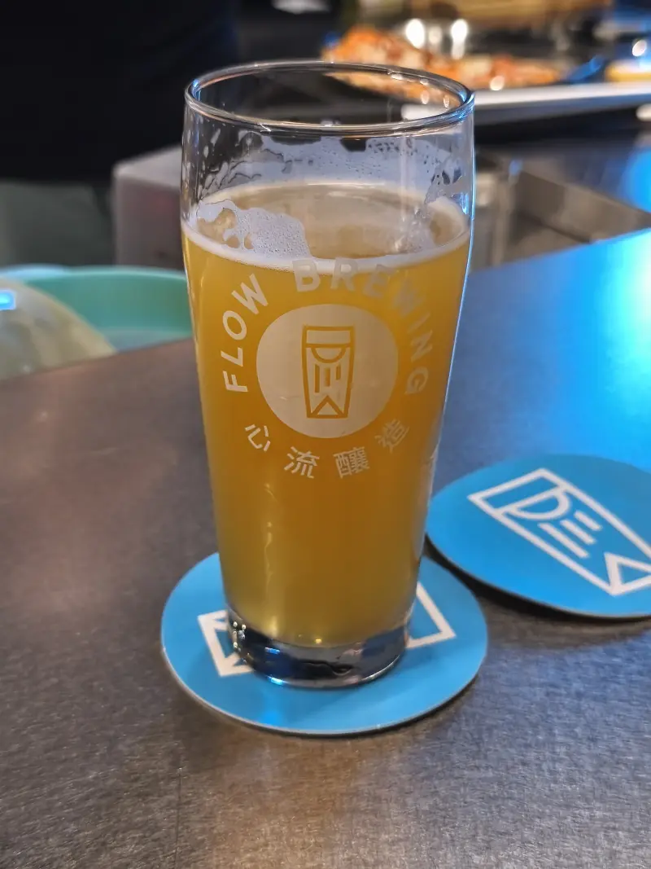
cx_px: 326
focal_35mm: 46
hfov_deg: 31.5
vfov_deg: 41.2
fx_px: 1154
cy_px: 434
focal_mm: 6.18
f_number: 1.65
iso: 1250
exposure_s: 1/30
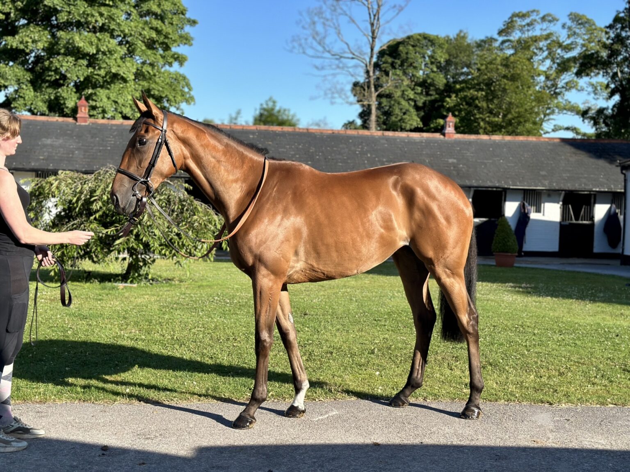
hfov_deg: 39.7
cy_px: 236
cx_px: 315
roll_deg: -1.5
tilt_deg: -2.4
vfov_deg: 30.3
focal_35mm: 48
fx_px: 874
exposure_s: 1/2597
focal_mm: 6.86
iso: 80
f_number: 1.78
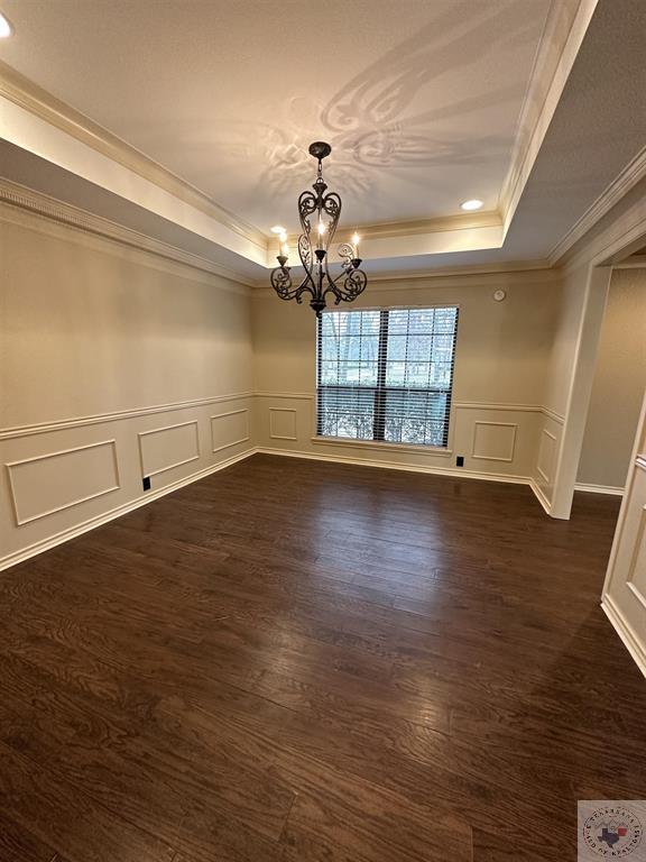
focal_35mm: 14
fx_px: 348
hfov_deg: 85.7
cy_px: 431
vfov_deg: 102.1
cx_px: 323
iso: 200
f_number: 2.2
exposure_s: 1/60
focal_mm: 2.22
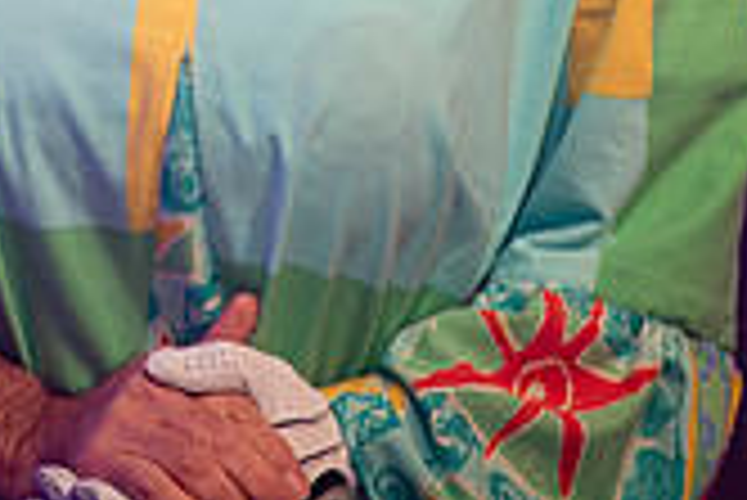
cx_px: 245
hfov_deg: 3.8
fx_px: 11215
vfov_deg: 2.5
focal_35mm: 540
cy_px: -509
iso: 1000
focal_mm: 200
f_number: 2.8
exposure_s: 1/320
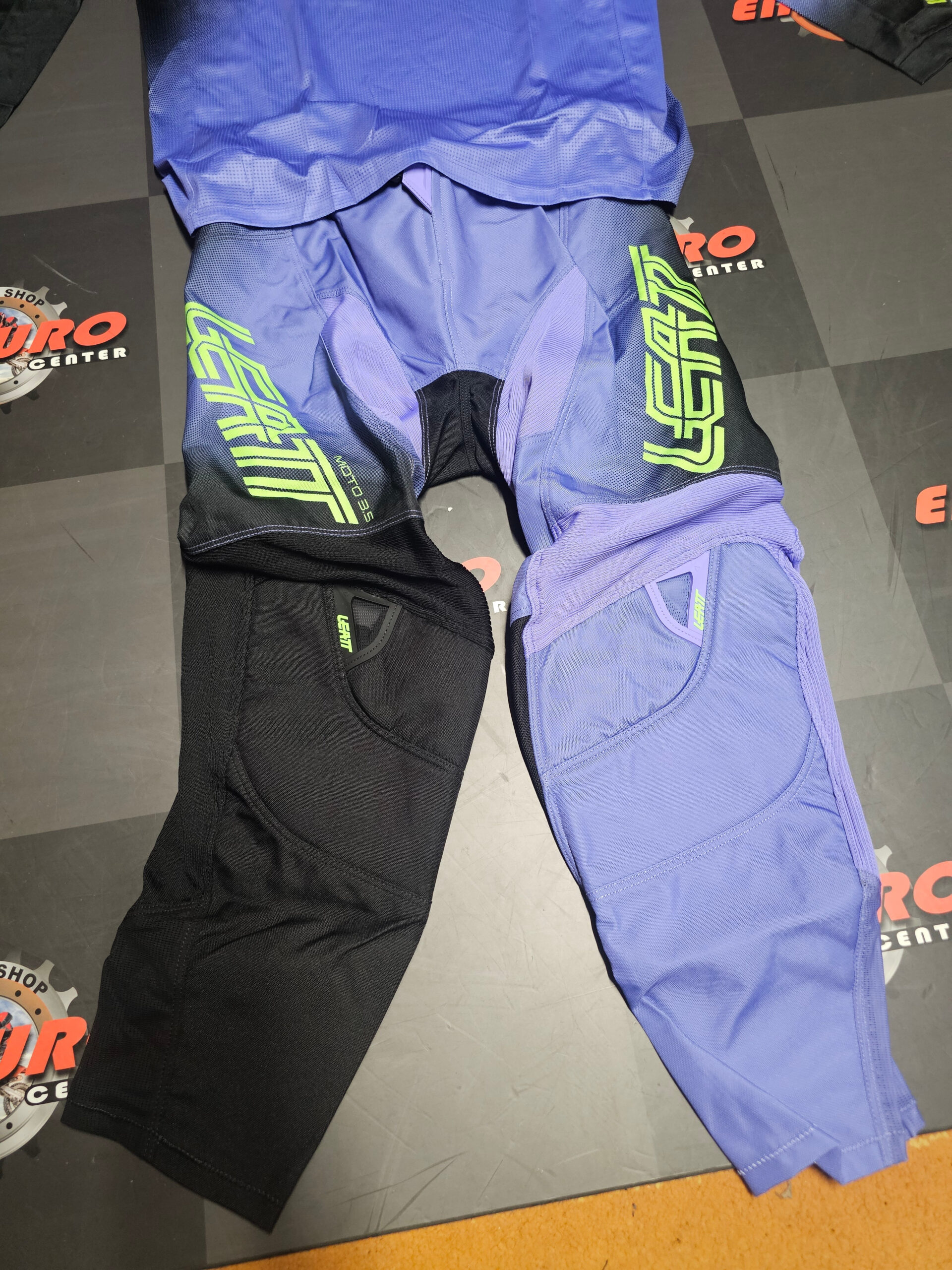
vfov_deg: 73.9
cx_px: 476
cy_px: 635
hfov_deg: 58.9
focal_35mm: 23
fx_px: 843
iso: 640
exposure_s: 1/100
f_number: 1.7
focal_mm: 6.3
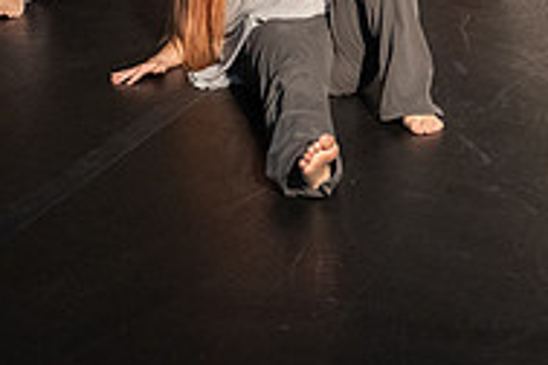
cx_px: 360
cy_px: -44
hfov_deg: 21.0
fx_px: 1476
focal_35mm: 97
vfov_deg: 13.8
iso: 6400
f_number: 4
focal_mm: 28
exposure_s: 1/320
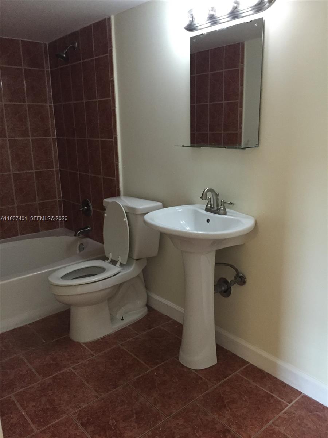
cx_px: 164
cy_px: 219
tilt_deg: -13.2
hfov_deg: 48.2
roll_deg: +0.7
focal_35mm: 29
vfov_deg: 61.7
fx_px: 366
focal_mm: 4.15
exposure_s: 1/30
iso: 250
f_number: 2.2
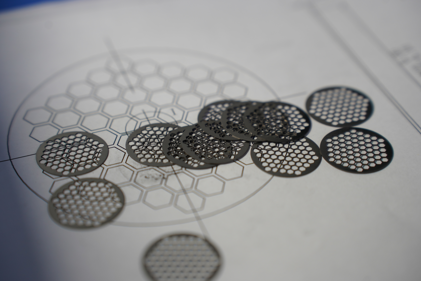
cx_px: 210
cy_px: 140
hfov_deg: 27.0
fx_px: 877
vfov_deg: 18.2
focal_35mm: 75
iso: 640
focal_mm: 75
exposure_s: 1/80
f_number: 4
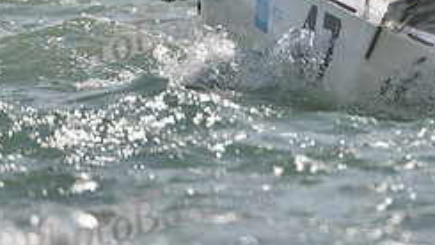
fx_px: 11434
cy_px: -77
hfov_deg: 2.2
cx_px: 364
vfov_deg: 1.2
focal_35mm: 991
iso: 280
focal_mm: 400
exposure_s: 1/2500
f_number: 5.6
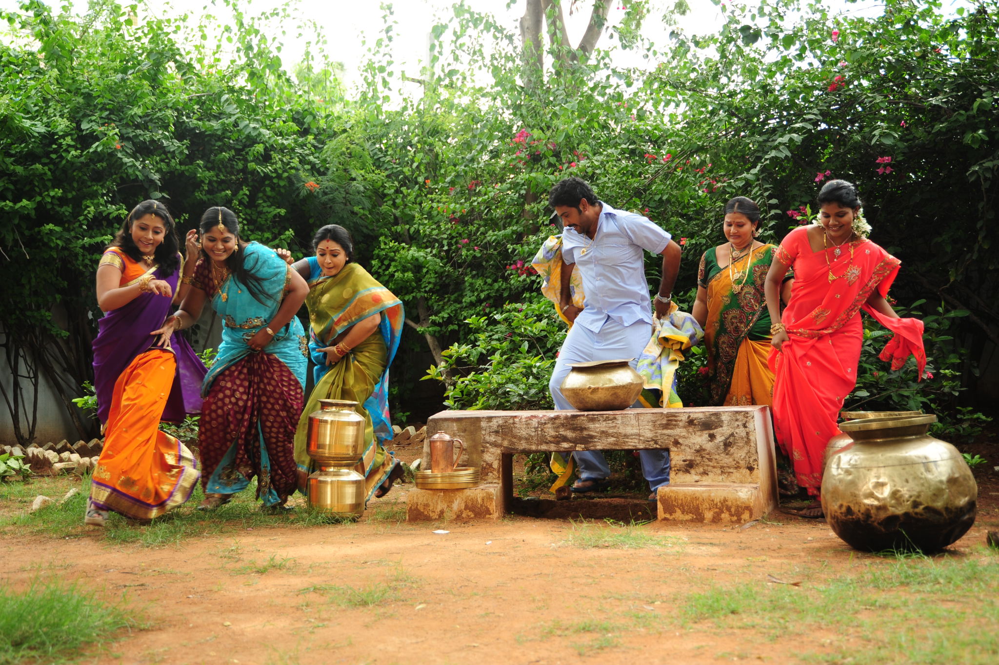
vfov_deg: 28.0
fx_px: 1331
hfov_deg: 41.1
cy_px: 332
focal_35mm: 48
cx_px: 500
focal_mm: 48
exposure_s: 1/250
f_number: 5.6
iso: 400
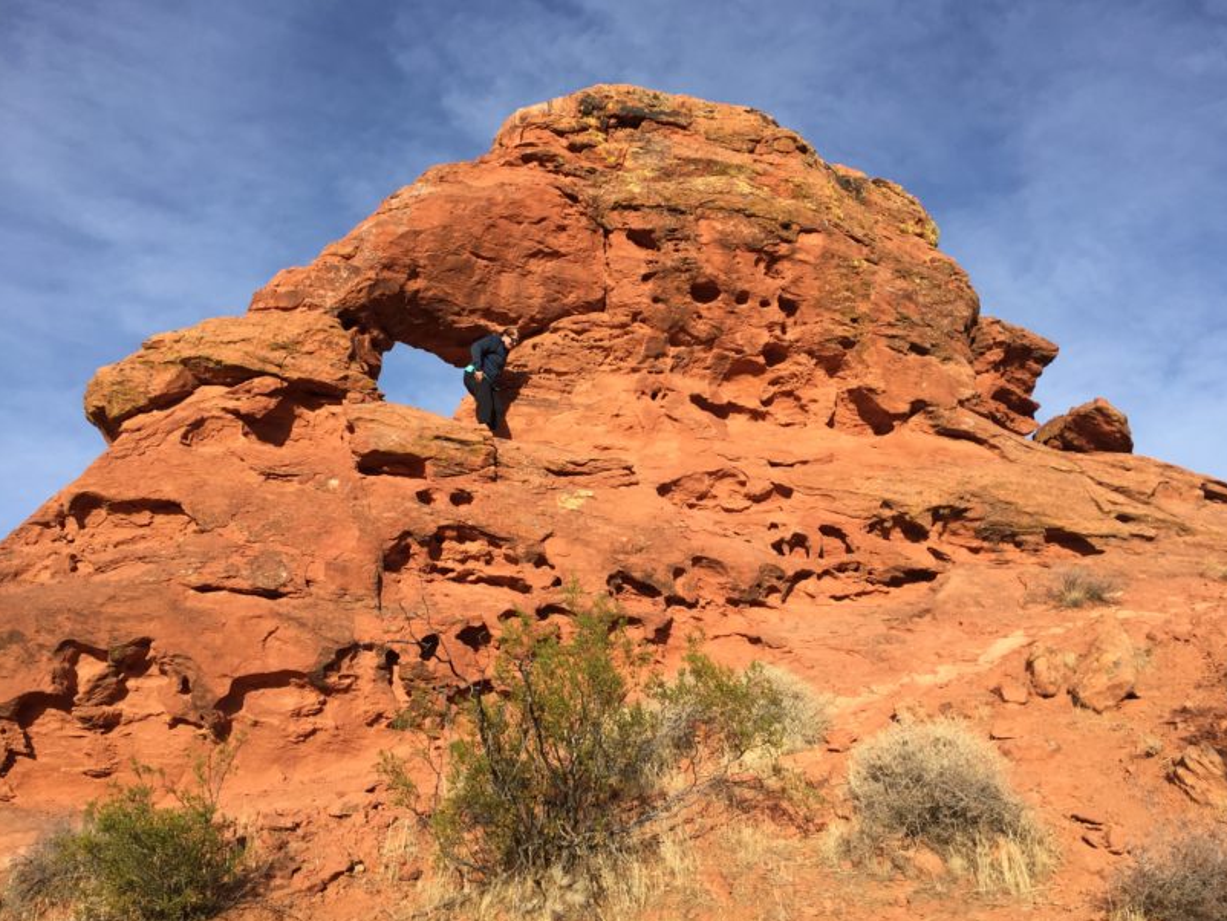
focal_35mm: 30
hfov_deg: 59.9
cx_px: 630
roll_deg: -1.0
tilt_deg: +24.4
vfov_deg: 46.8
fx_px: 1064
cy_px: 452
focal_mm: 4.15
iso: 32
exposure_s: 1/1236
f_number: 2.2
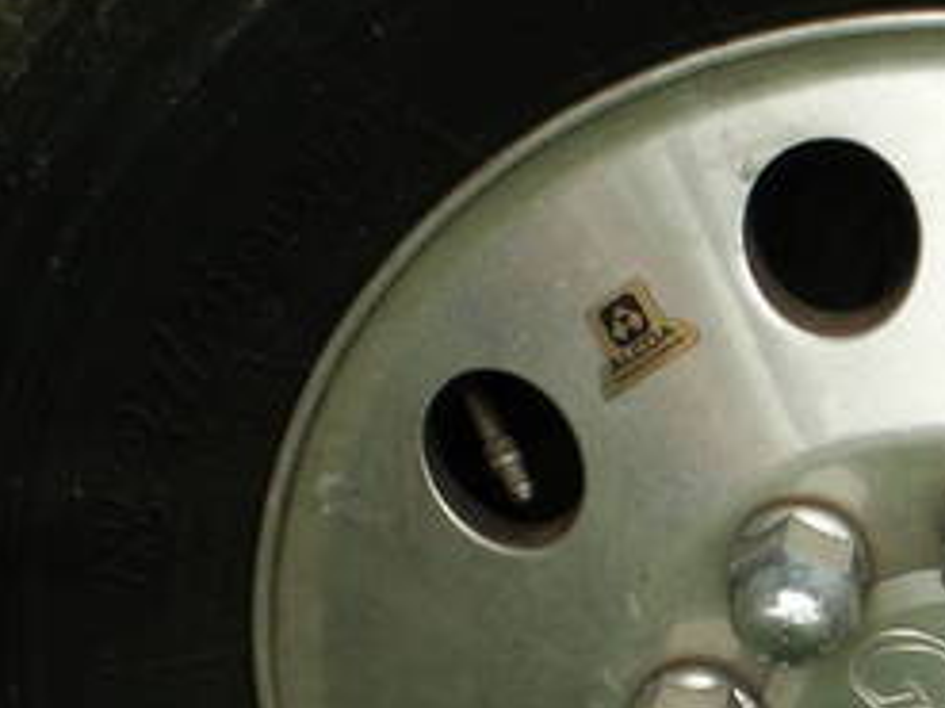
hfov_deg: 8.0
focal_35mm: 246
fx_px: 6712
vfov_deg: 6.0
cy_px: 440
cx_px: 1175
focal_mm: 12.58
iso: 50
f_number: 5.6
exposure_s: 1/100
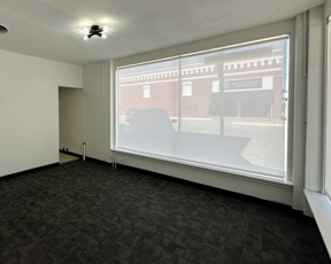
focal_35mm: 19
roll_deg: +0.2
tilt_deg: -1.2
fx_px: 186
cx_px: 102
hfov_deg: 79.7
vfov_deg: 70.4
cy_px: 112
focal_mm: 2.22
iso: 40
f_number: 2.2
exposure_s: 1/284
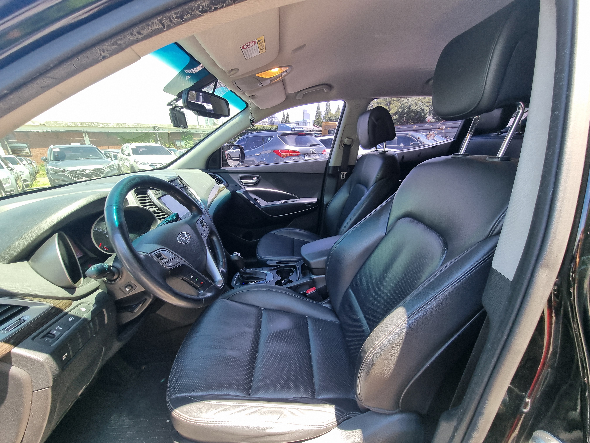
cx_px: 295
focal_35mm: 13
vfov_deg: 89.9
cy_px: 222
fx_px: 222
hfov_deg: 106.2
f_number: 2.2
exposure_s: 1/120
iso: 64
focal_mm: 2.2
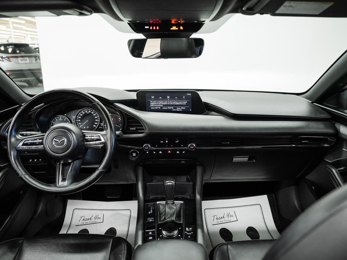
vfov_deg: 53.1
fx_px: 260
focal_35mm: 26
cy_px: 130
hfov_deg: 67.4
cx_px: 174
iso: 1000
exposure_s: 1/40
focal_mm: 24
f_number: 4
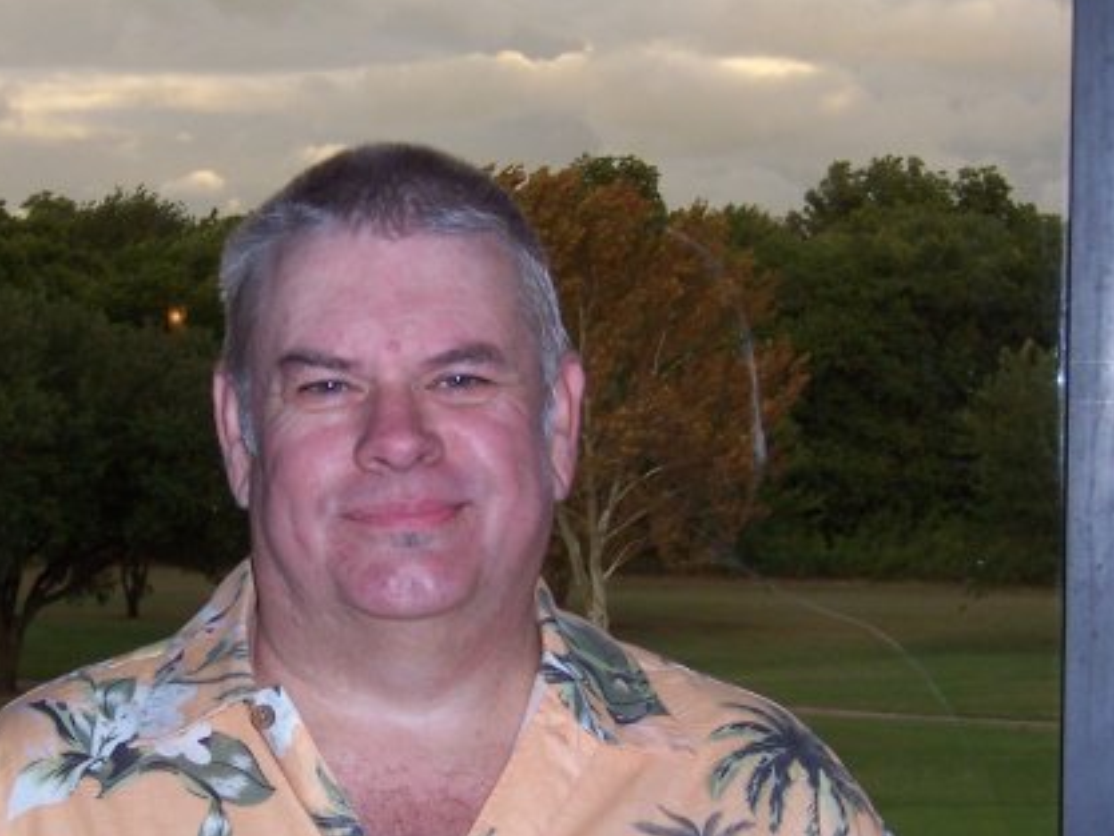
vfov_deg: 16.0
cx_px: 326
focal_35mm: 92
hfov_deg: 21.2
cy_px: 628
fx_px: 2962
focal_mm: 10
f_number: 4
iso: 140
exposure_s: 1/90
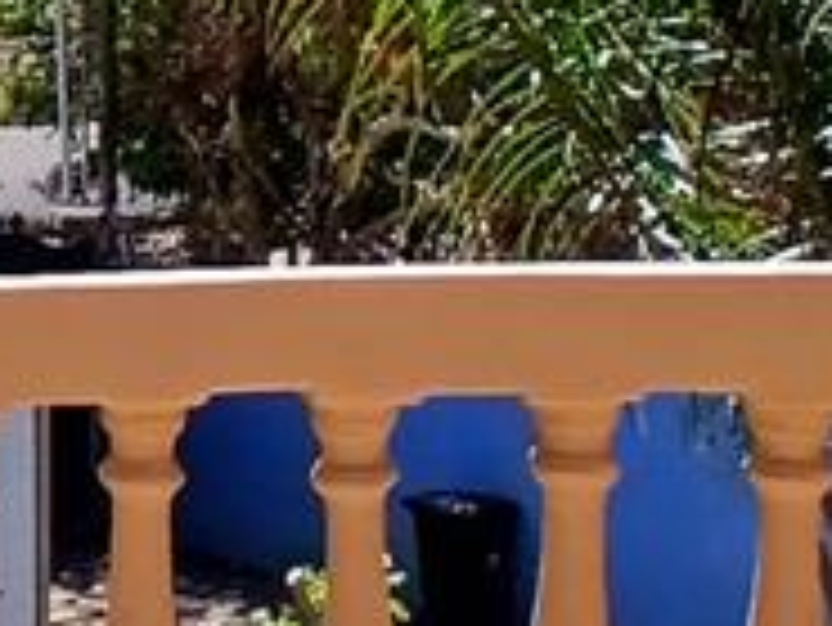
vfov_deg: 15.4
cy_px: -23
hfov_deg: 19.8
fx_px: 2261
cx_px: -130
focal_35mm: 94
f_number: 2.2
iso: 50
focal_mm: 1.4
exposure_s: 1/1199
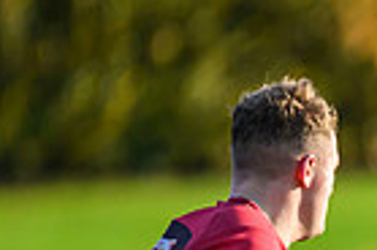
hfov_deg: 1.1
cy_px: 490
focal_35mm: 1940
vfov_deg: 0.7
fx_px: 20270
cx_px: 894
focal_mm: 400
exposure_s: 1/3200
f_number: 2.8
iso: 500
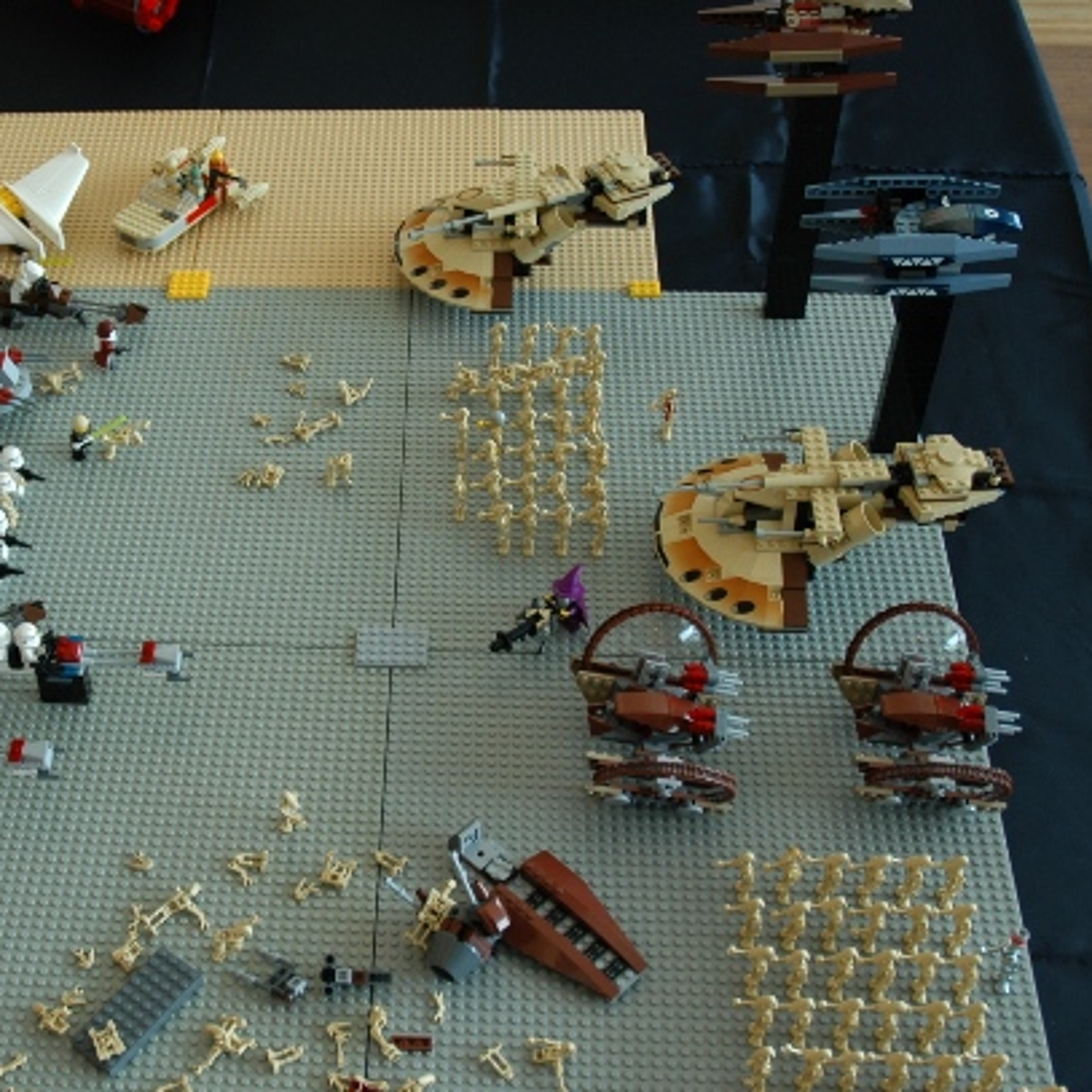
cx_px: 247
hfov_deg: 30.5
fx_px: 1963
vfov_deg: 31.1
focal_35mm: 55
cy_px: 576
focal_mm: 22
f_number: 3.8
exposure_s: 1/30
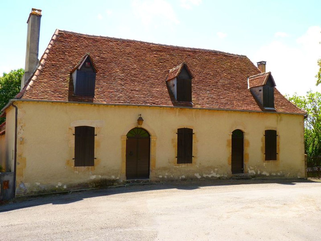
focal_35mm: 36
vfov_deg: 39.7
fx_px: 334
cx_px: 160
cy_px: 120
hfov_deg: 51.4
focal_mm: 6.4
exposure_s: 1/250
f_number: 4
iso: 80
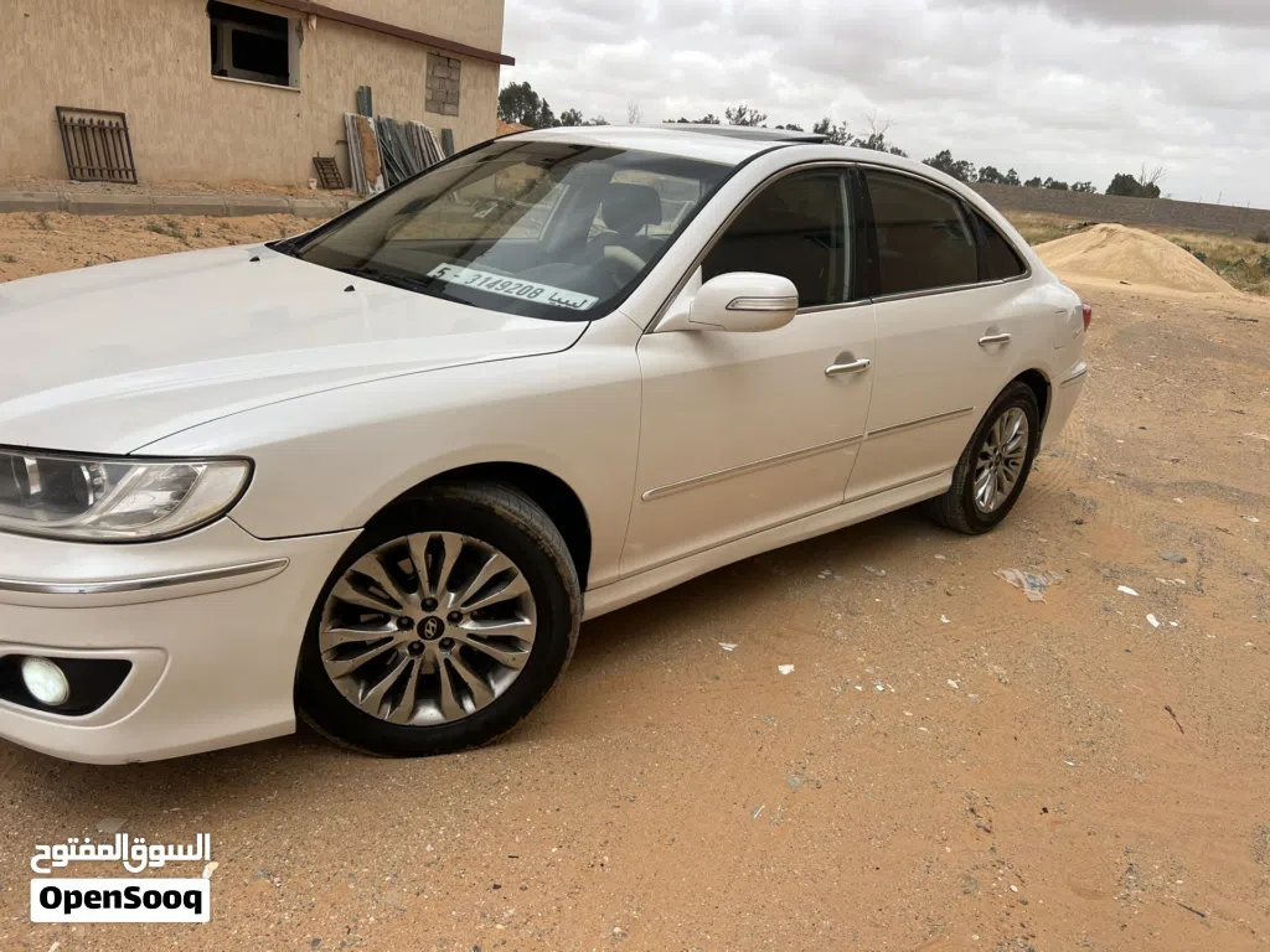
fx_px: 954
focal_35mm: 26
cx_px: 635
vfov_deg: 53.1
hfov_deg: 67.3
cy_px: 476
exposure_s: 1/3571
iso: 50
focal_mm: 5.7
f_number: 1.5
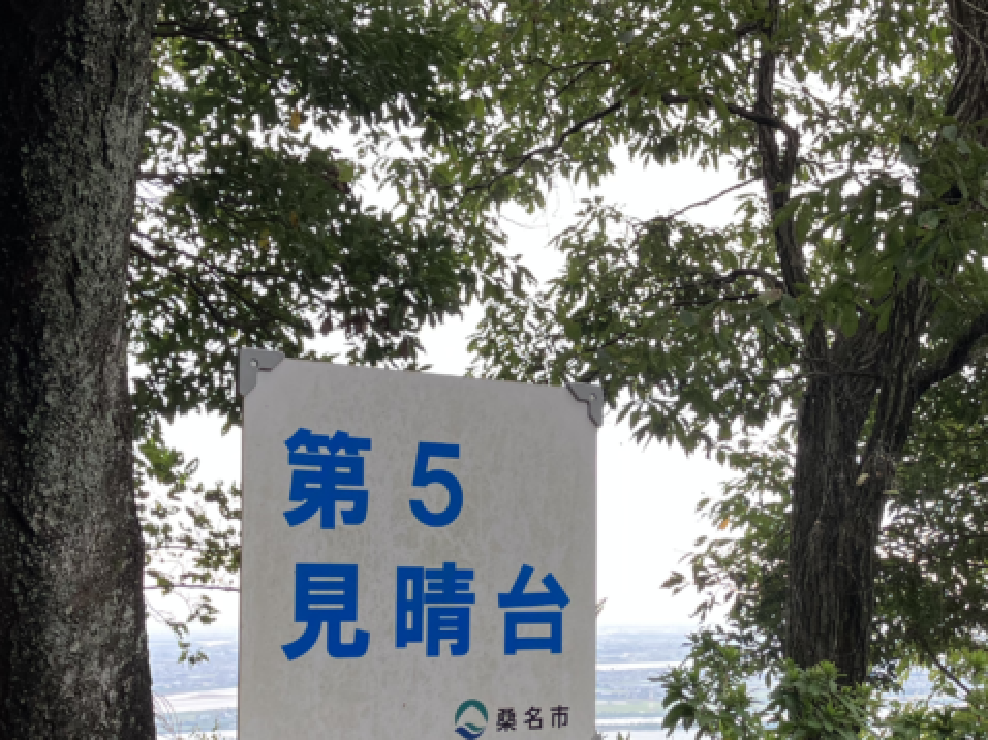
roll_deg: +0.2
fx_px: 1712
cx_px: 659
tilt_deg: +1.8
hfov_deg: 31.9
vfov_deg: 24.1
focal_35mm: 60
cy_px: 581
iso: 40
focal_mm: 3.99
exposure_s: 1/121
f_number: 1.8
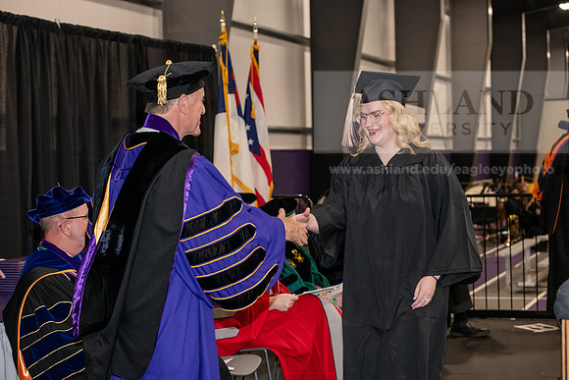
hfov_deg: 28.8
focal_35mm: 70
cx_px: 284
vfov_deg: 19.5
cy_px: 190
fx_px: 1107
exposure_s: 1/200
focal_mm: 70
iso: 2500
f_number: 5
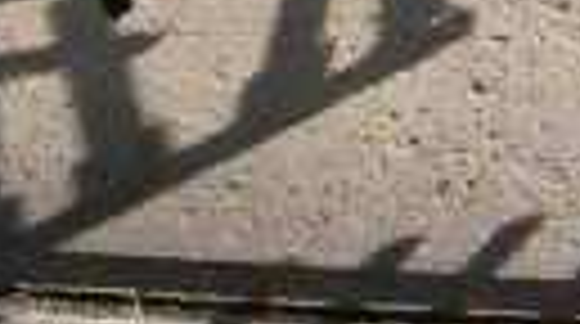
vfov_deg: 4.7
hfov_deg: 8.8
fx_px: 3746
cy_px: -740
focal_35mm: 244
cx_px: 468
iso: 50
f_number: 4.9
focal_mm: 6
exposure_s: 1/193
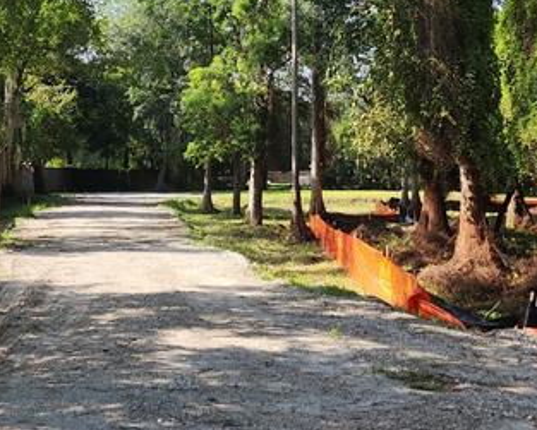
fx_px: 875
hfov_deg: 34.0
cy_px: 101
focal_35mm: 55
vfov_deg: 27.2
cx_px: 213
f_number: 1.8
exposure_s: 1/410
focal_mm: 6.4
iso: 12
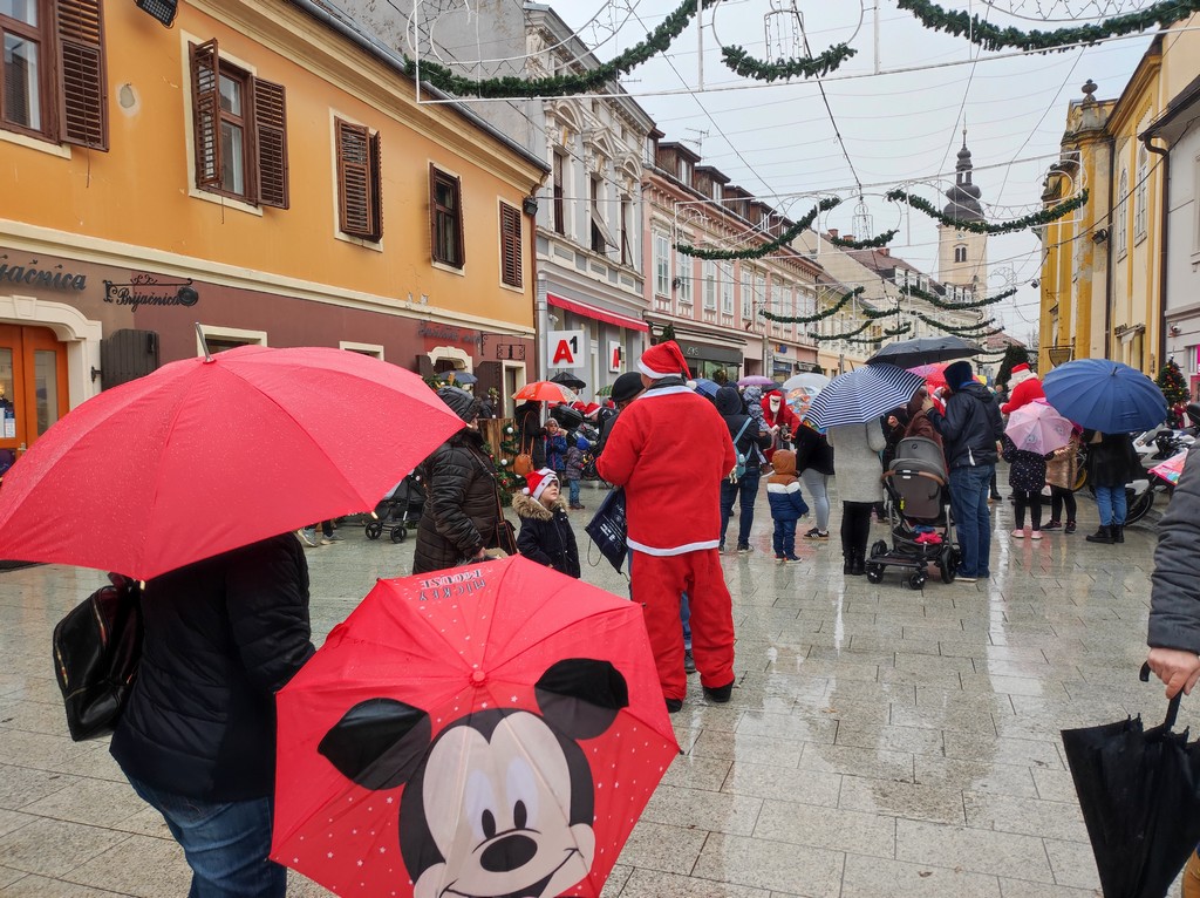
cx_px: 600
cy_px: 449
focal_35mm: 25
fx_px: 866
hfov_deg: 69.4
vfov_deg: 54.8
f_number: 1.79
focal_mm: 4.7
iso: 271
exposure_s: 1/100
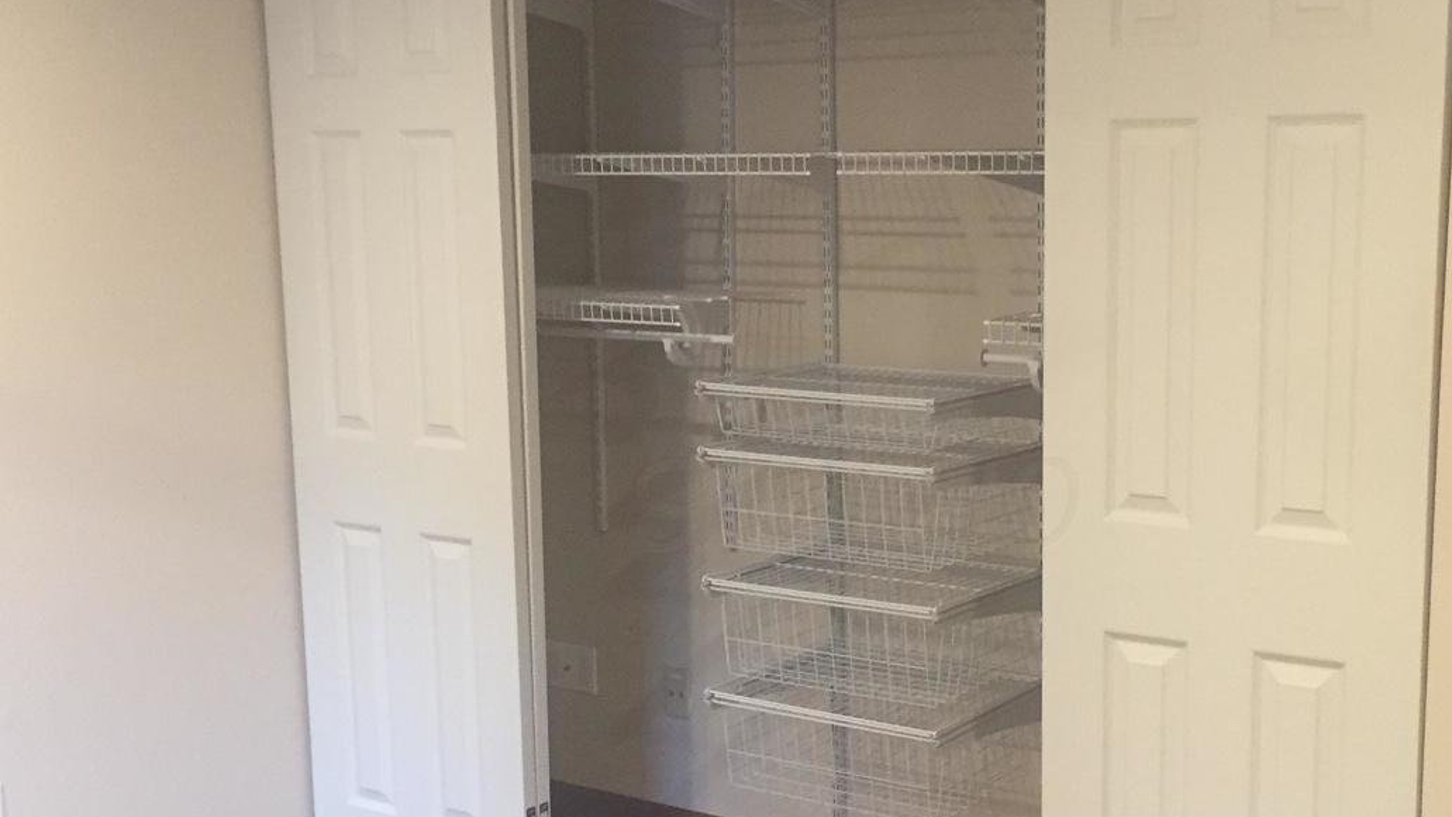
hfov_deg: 41.2
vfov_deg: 23.9
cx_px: 856
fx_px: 1925
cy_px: 506
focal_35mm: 50
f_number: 2.2
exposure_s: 1/30
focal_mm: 4.15
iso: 160
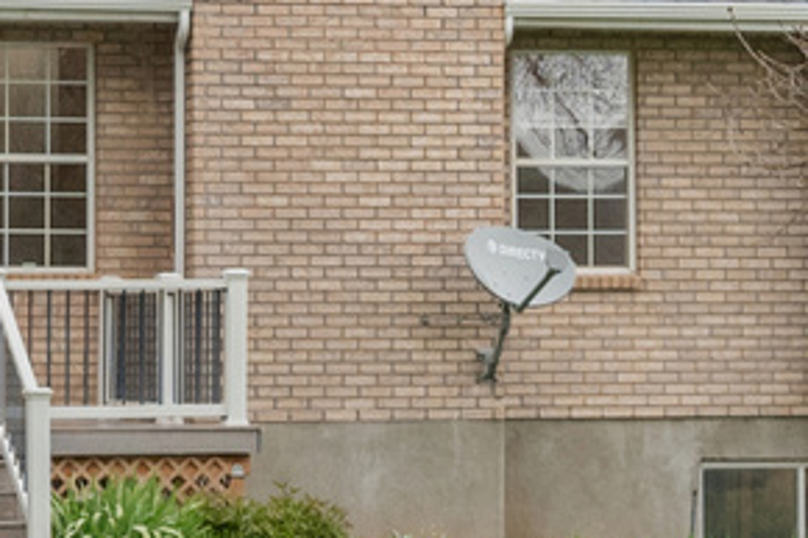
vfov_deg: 6.5
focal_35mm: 212
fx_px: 4755
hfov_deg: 9.7
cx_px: 184
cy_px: 344
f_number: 8
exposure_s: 1/80
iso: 800
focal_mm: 30
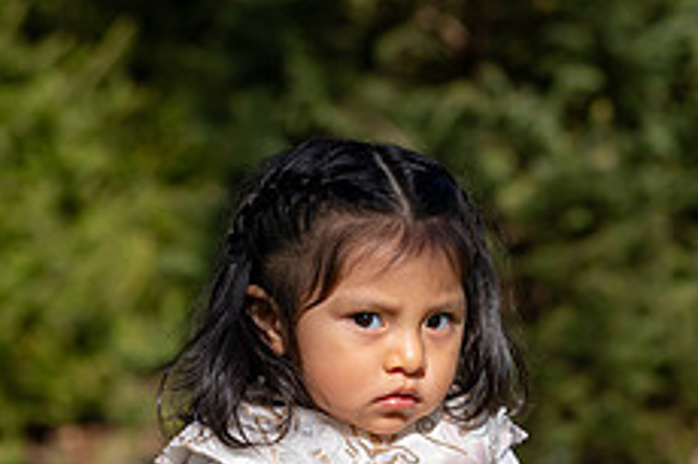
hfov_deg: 10.4
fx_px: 3817
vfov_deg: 6.9
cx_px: 558
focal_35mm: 197
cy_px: 503
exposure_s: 1/5000
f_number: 4
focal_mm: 78
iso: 400
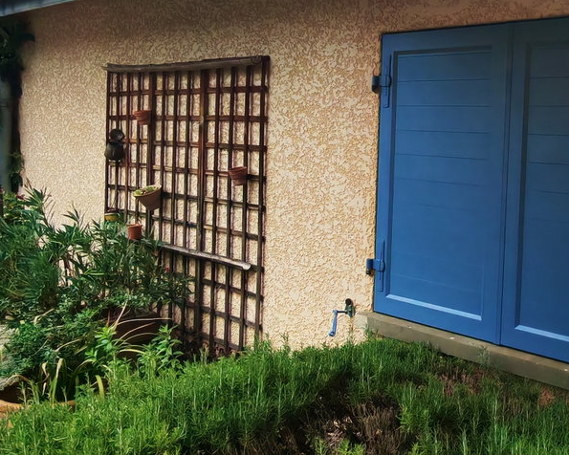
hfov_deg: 39.3
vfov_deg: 35.6
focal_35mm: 42
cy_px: 188
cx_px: 553
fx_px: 707
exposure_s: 1/470
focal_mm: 1.96
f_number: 2.2
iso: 50
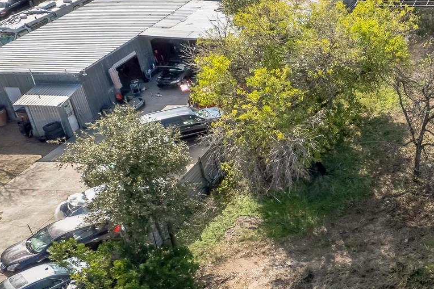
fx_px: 711
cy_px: 138
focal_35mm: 59
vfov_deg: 23.0
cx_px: 575
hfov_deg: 27.7
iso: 110
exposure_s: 1/50
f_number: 2.8
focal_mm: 8.4
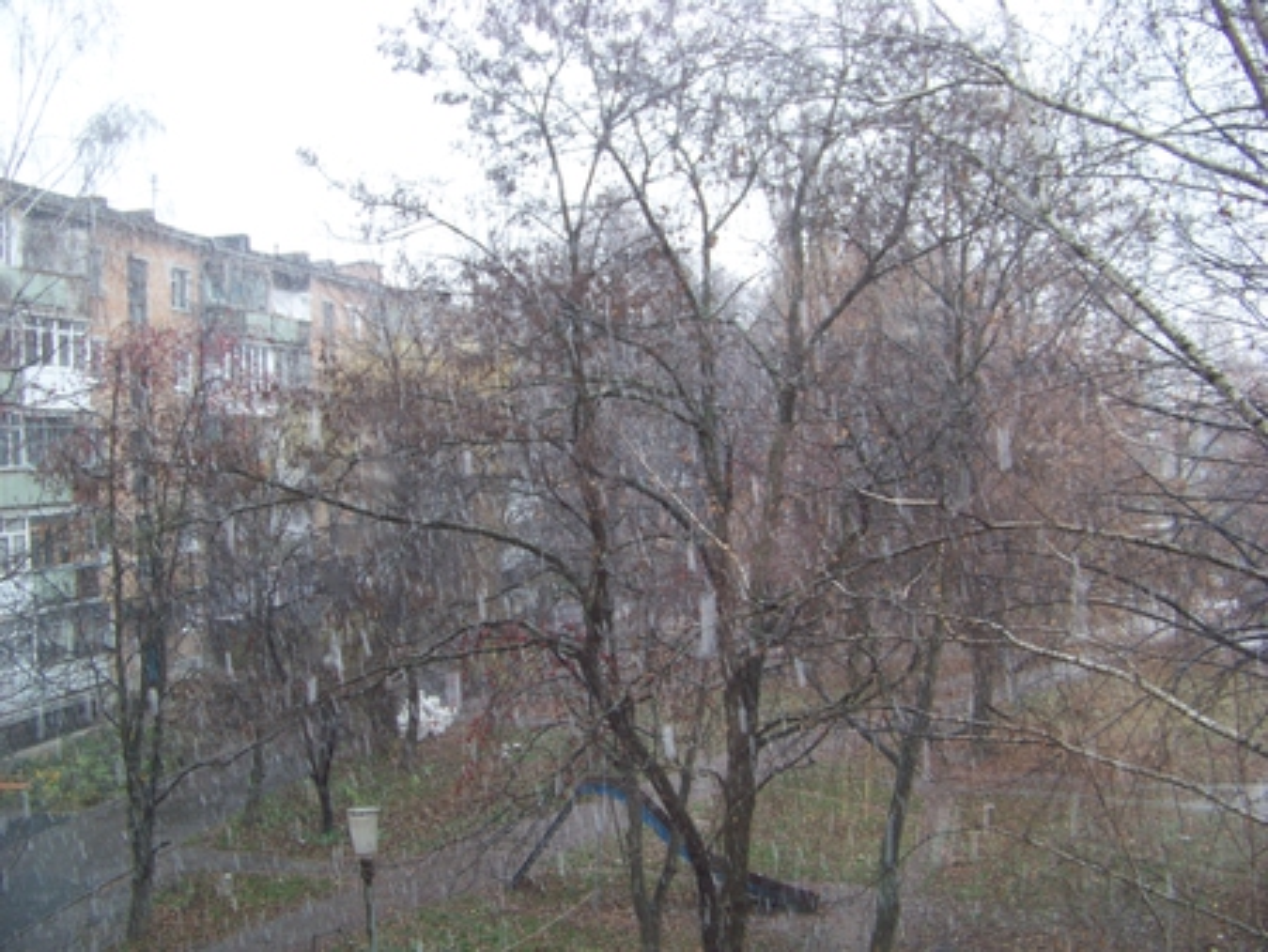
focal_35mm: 36
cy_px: 476
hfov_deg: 51.3
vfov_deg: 39.7
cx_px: 634
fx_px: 1319
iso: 122
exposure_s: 1/30
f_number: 2.8
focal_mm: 5.85
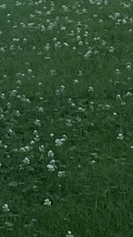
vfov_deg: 8.4
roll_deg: +1.4
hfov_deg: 4.9
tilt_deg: +0.0
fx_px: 1528
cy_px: -251
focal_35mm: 244
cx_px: -79
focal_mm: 4.25
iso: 32
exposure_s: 1/693
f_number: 1.8
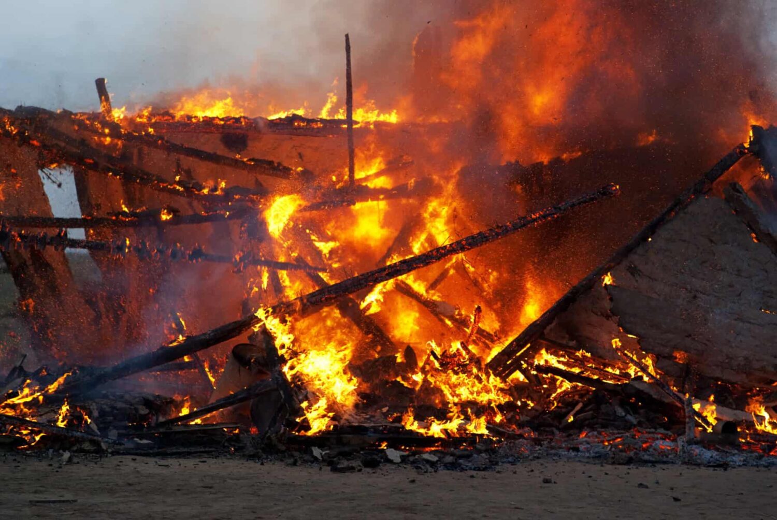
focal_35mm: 105
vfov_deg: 13.1
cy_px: 260
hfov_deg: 19.4
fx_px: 2269
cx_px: 388
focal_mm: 70
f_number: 4
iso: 400
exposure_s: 1/200
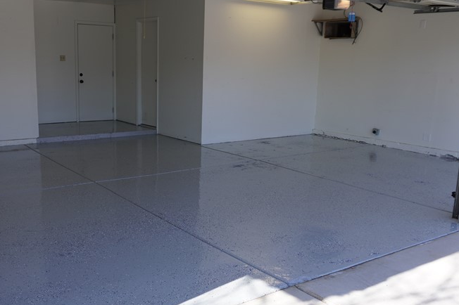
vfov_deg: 33.3
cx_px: 185
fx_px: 510
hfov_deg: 48.2
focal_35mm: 40
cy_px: 181
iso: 100
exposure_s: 1/250
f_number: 4.5
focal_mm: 16
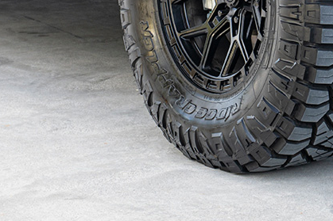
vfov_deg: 10.1
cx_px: 304
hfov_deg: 15.7
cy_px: -170
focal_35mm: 129
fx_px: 1193
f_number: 4
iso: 100
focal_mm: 30
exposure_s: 1/60
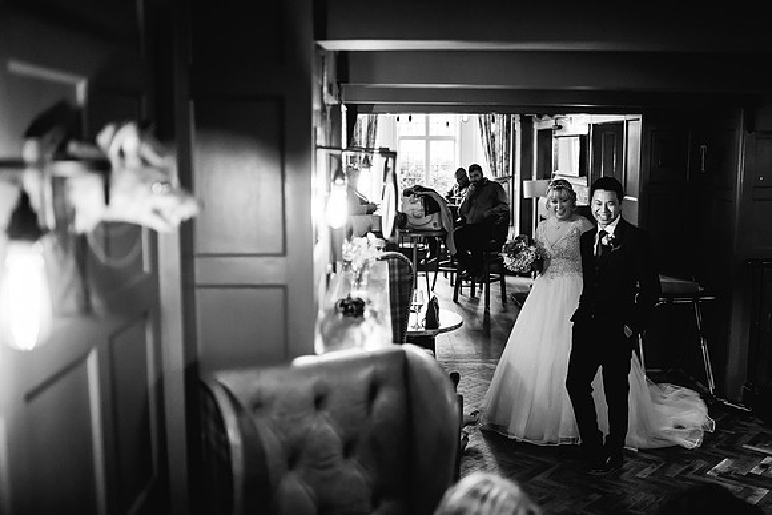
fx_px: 831
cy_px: 258
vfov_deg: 34.4
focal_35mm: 39
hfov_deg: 49.8
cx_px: 386
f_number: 1.4
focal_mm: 35
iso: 2500
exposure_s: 1/500
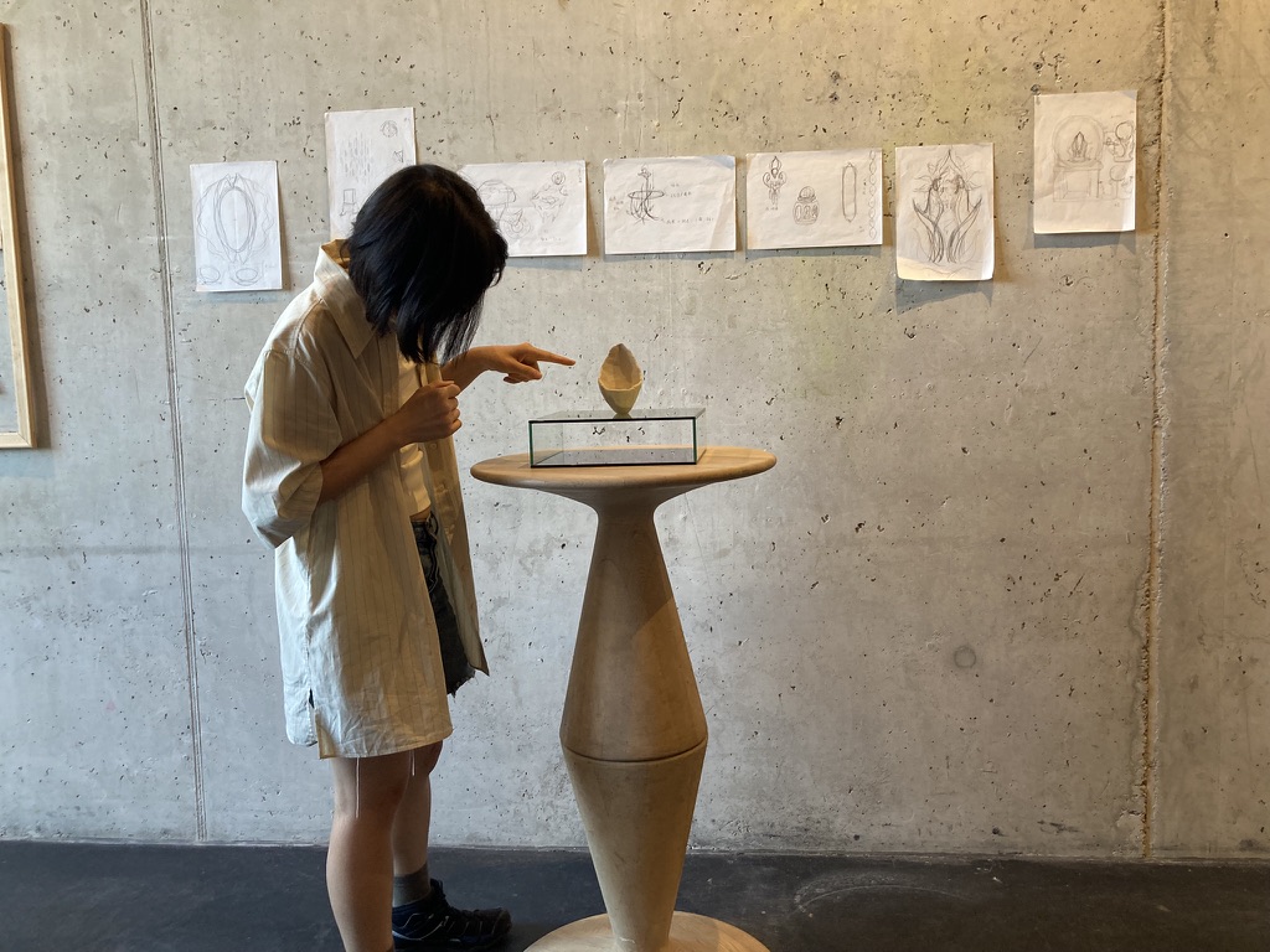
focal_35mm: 28
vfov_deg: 49.7
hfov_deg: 63.4
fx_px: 1027
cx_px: 635
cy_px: 476
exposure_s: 1/50
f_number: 1.8
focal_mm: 3.99
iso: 100
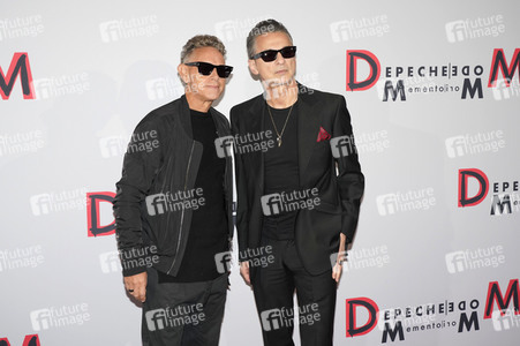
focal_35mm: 44
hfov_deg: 44.5
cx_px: 260
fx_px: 635
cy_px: 173
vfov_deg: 30.5
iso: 640
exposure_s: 1/100
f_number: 5.6
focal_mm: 44
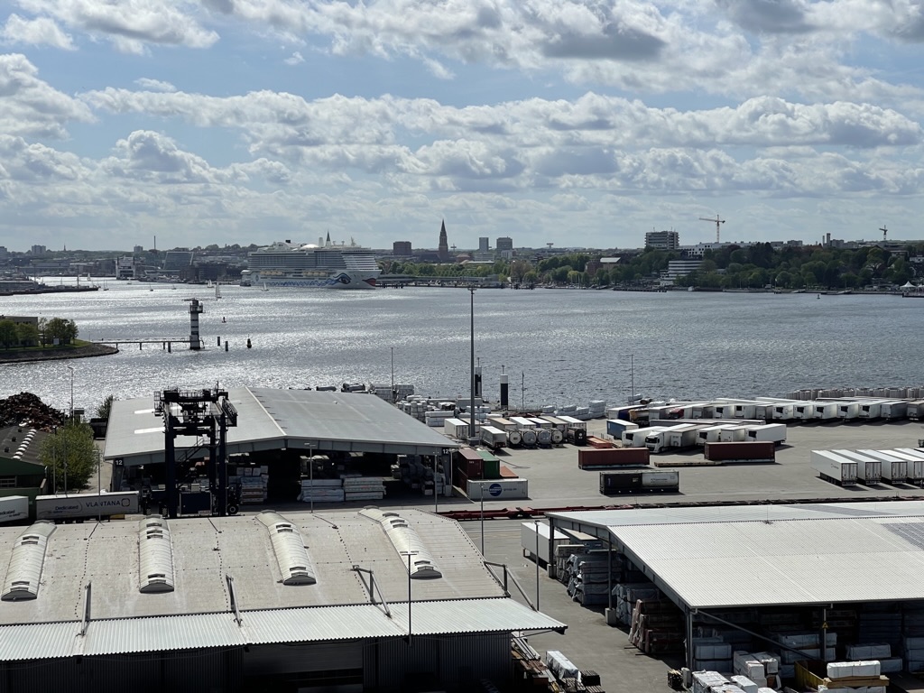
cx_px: 462
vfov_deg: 22.9
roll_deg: +0.5
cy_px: 346
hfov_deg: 30.3
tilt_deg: -2.2
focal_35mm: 64
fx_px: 1708
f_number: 2.2
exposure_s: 1/3534
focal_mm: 7.5
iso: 20
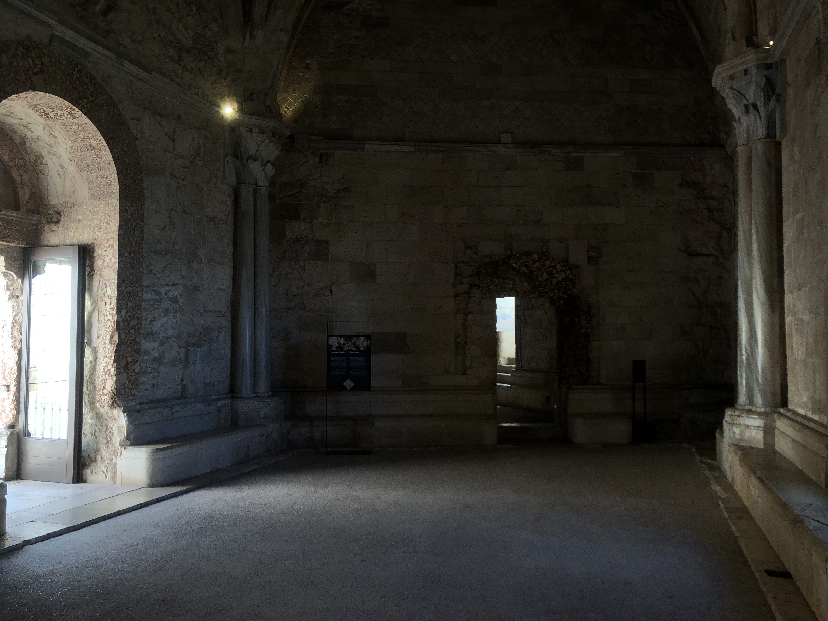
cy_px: 310
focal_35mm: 28
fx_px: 670
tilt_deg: +1.7
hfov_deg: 63.4
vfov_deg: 49.7
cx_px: 414
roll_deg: +1.0
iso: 20
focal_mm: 4
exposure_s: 1/102
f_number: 1.8
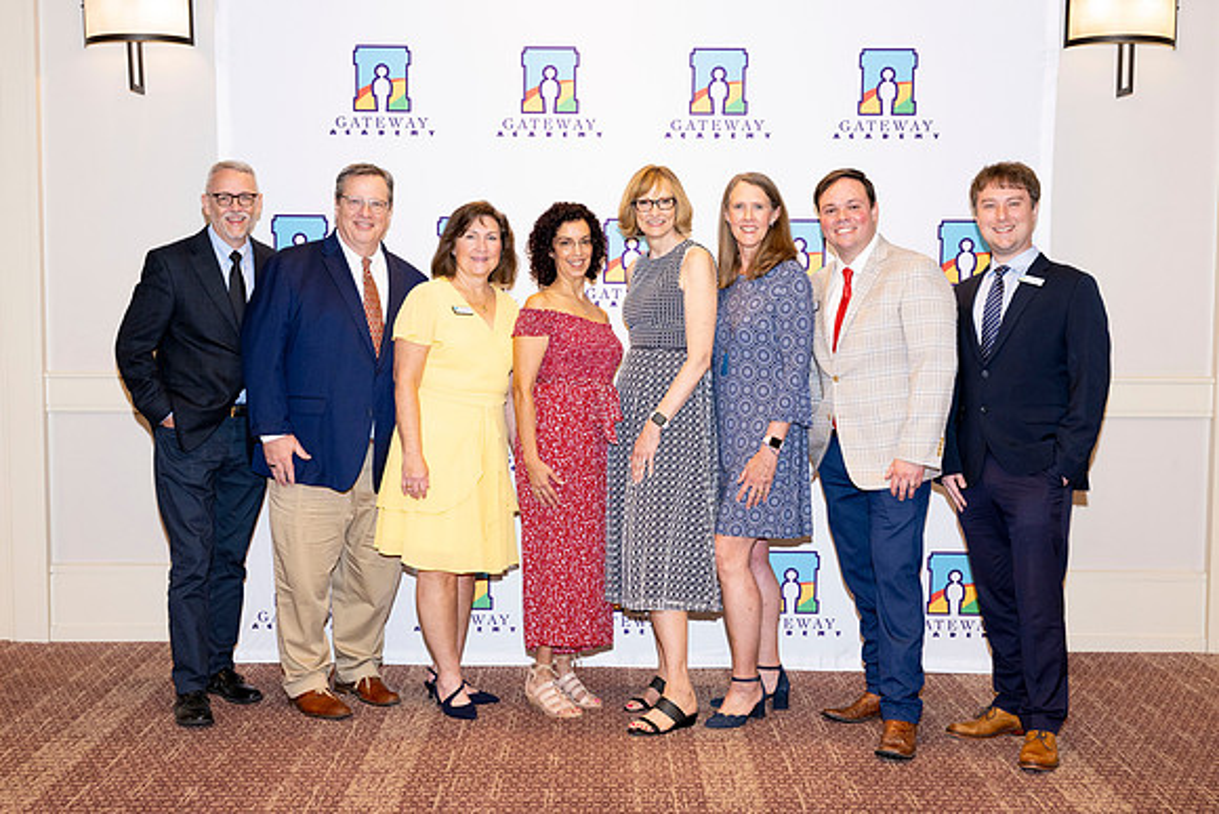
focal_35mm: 44
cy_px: 413
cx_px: 587
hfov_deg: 44.3
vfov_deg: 30.4
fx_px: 1499
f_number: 5.6
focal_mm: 42
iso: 800
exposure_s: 1/200
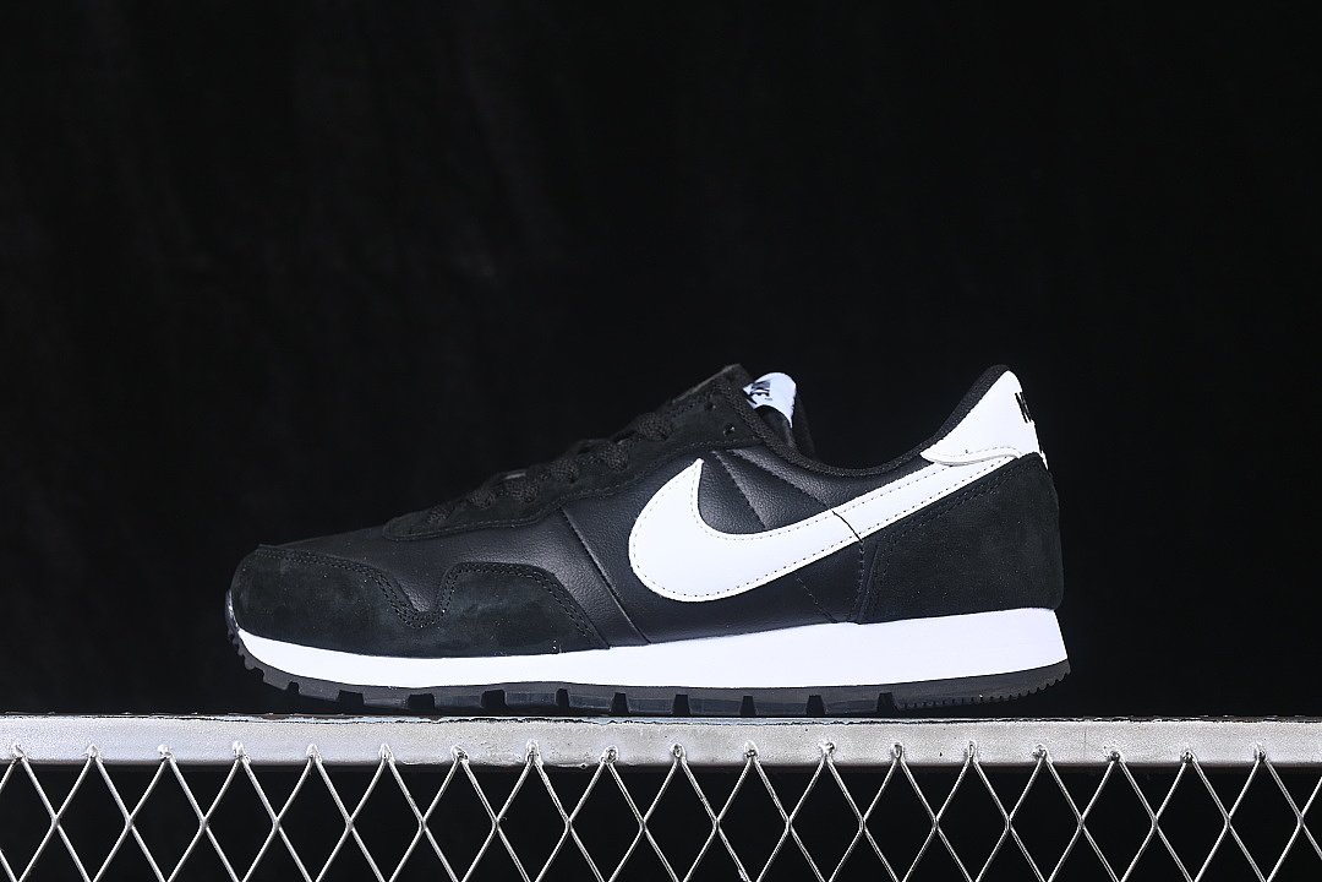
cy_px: 441
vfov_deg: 18.2
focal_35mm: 75
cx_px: 661
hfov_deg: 27.0
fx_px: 2754
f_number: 6.3
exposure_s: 1/60
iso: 160
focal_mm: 50
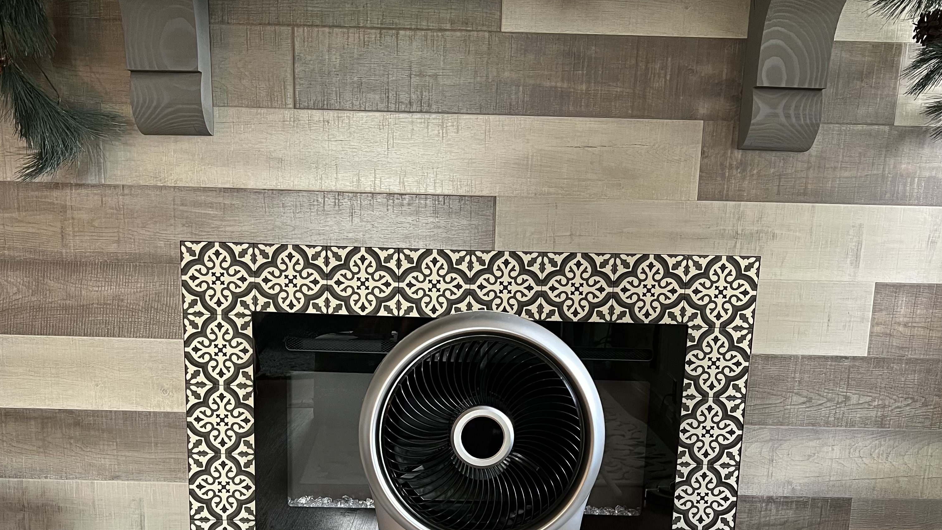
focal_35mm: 38
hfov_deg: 52.8
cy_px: 408
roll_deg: -1.5
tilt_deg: -11.8
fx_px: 949
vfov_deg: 30.6
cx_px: 472
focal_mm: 5.7
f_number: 1.5
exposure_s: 1/60
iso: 200
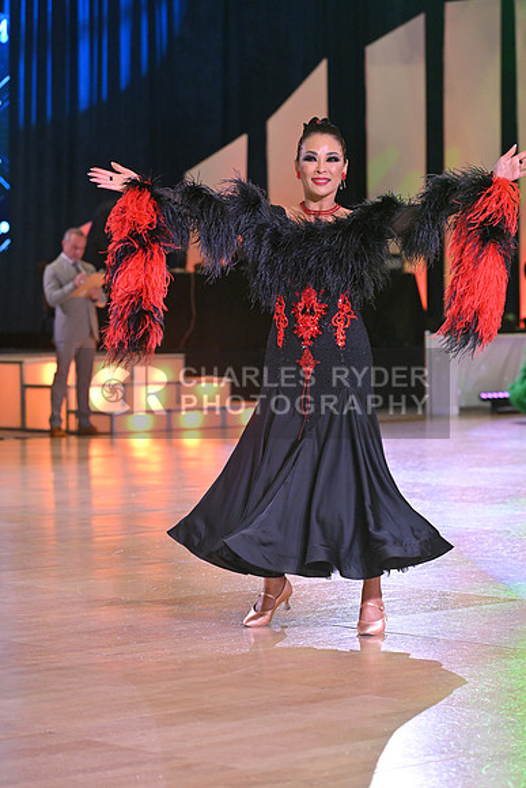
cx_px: 263
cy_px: 394
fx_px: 2453
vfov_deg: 18.3
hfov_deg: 12.2
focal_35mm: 112
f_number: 5
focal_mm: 112
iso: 3200
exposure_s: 1/400
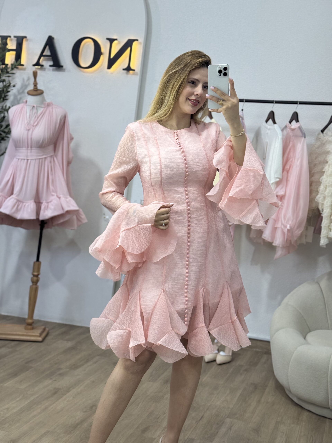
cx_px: 166
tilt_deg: -20.0
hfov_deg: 30.3
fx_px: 614
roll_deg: -5.5
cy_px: 222
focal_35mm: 48
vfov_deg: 39.7
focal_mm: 6.76
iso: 64
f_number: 1.78
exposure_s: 1/100
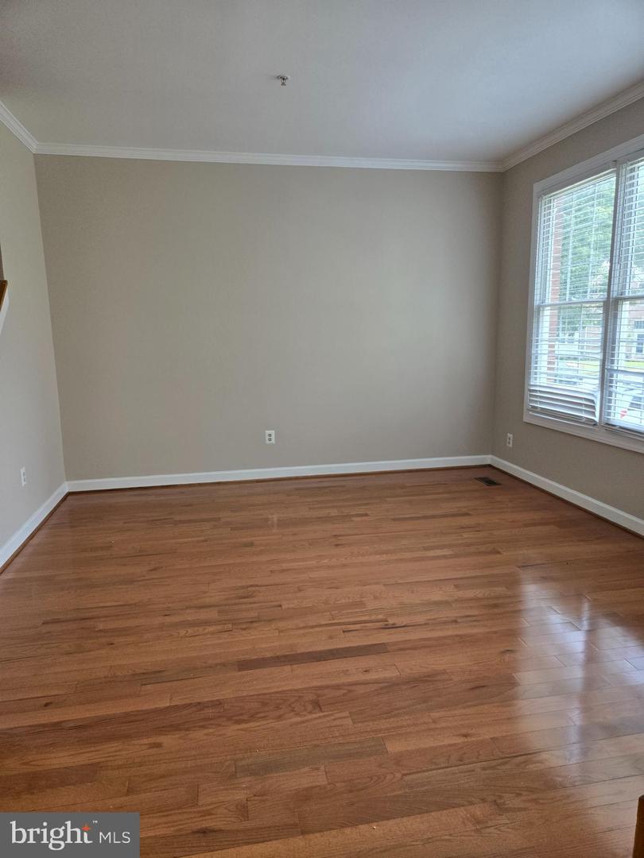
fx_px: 571
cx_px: 322
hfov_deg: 58.9
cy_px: 429
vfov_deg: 73.9
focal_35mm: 23
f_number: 1.8
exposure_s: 1/508
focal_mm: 5.4
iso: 125
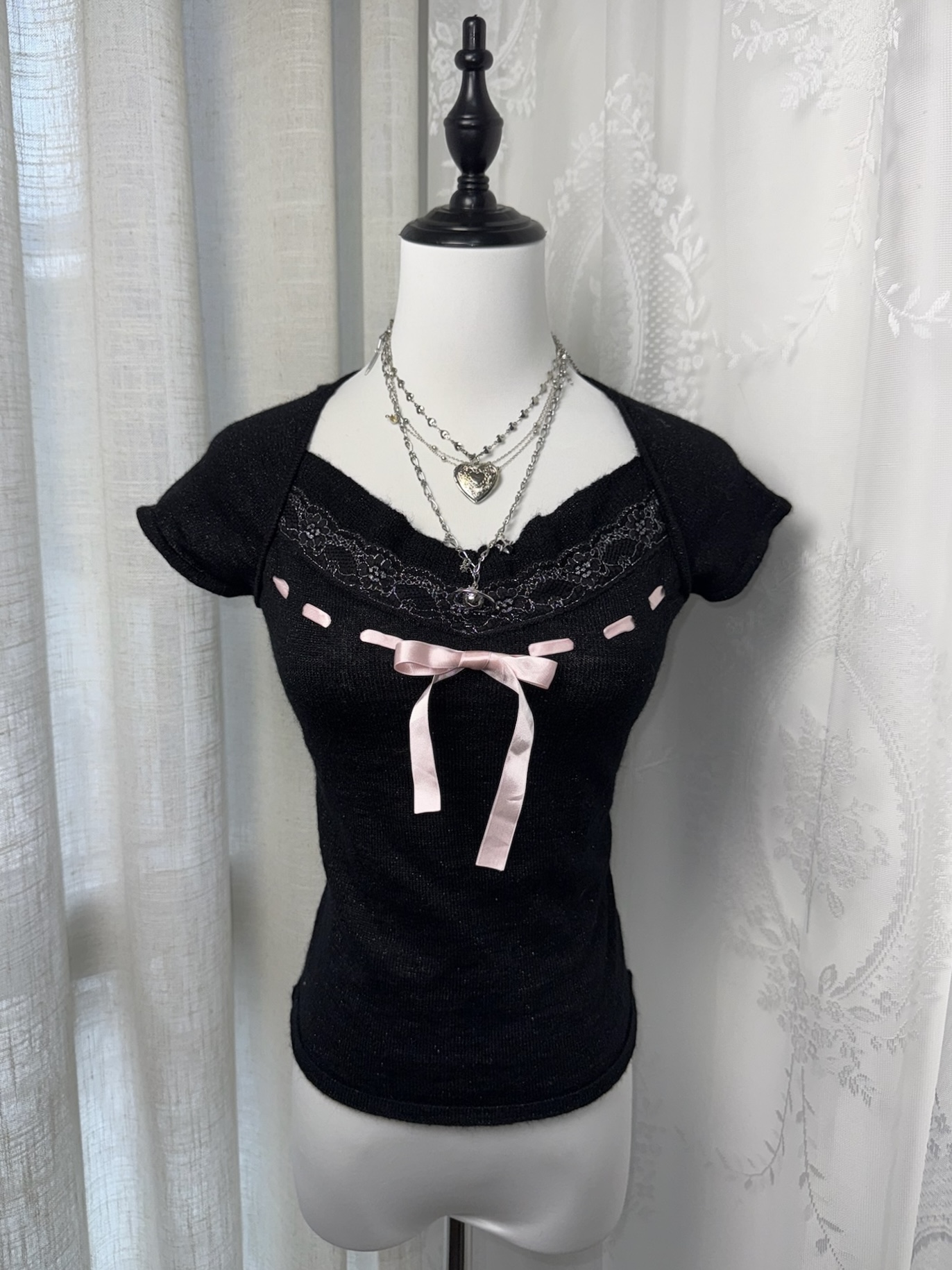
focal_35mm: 24
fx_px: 880
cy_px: 635
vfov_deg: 71.6
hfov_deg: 56.8
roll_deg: -1.3
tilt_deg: -9.4
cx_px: 476
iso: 50
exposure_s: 1/335
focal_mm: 6.76
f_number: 1.78
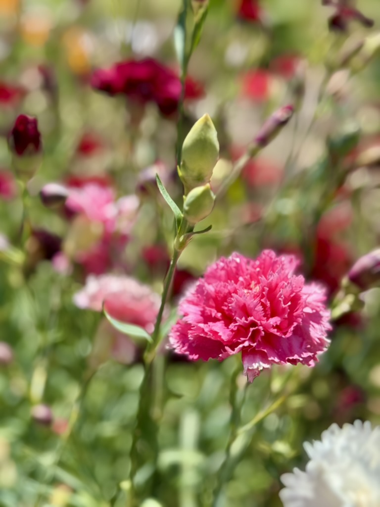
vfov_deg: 39.7
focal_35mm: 48
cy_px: 254
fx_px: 703
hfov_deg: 30.3
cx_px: 190
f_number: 1.78
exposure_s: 1/3817
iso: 64
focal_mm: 6.76
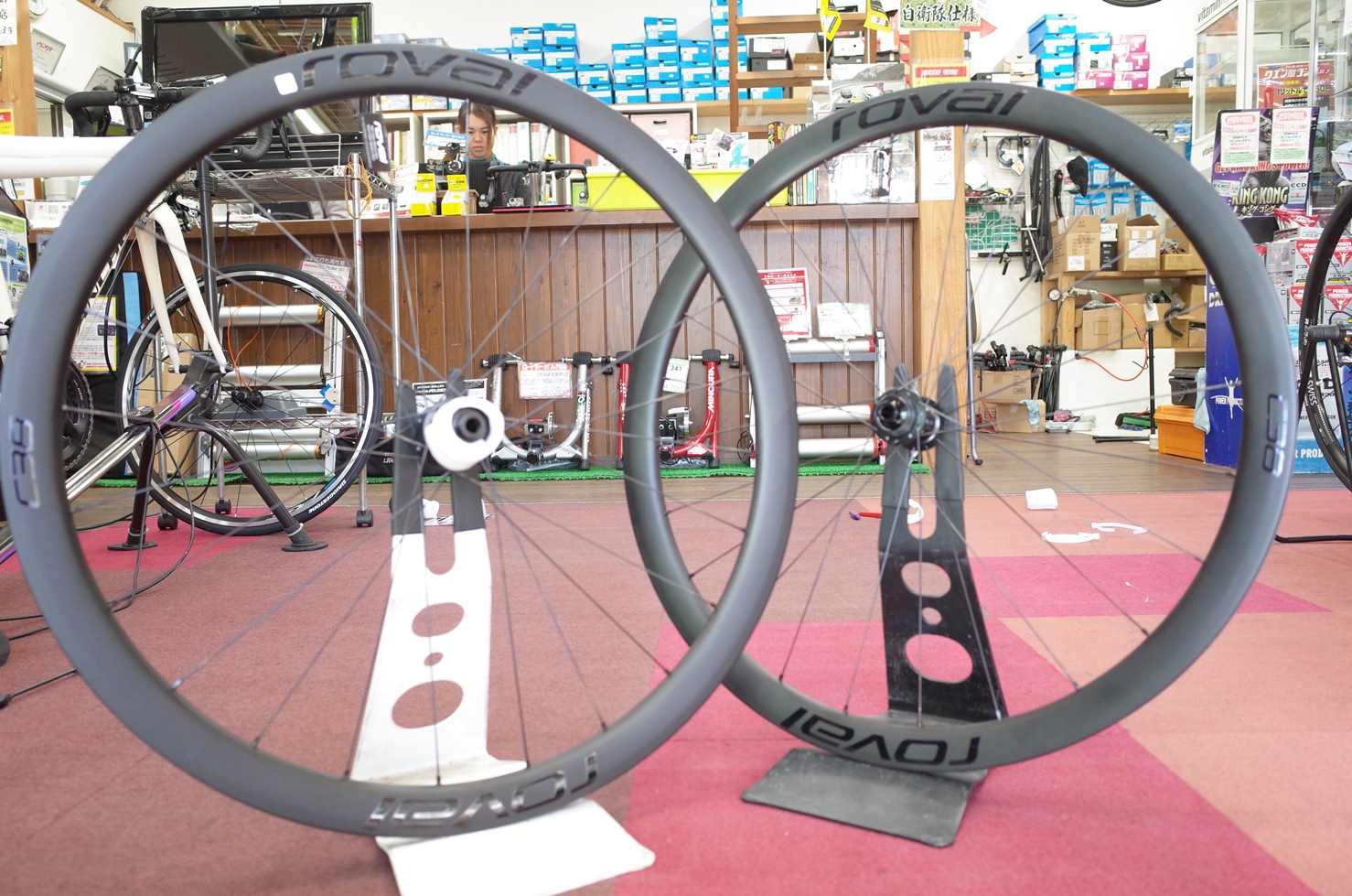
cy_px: 448
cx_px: 676
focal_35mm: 28
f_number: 3.5
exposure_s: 1/60
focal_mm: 18.3
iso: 800
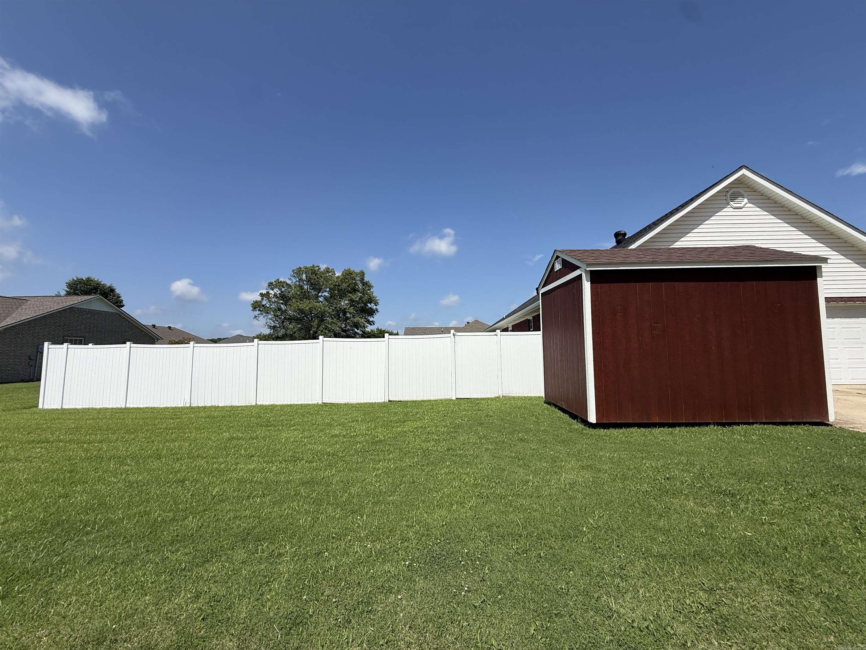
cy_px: 325
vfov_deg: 85.7
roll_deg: +1.1
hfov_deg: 102.1
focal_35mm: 14
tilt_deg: +5.4
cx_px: 433
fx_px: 350
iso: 50
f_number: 2.2
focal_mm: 2.22
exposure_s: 1/3891
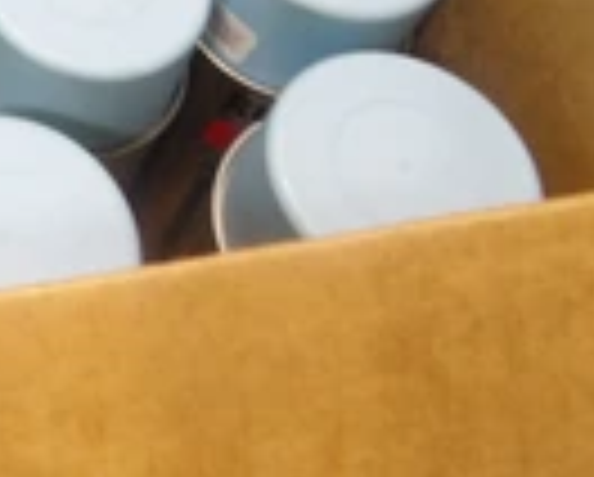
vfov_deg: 19.6
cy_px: -176
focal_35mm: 71
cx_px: -180
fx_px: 1250
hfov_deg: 23.6
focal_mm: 4.3
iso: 138
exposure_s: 1/33
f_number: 3.2
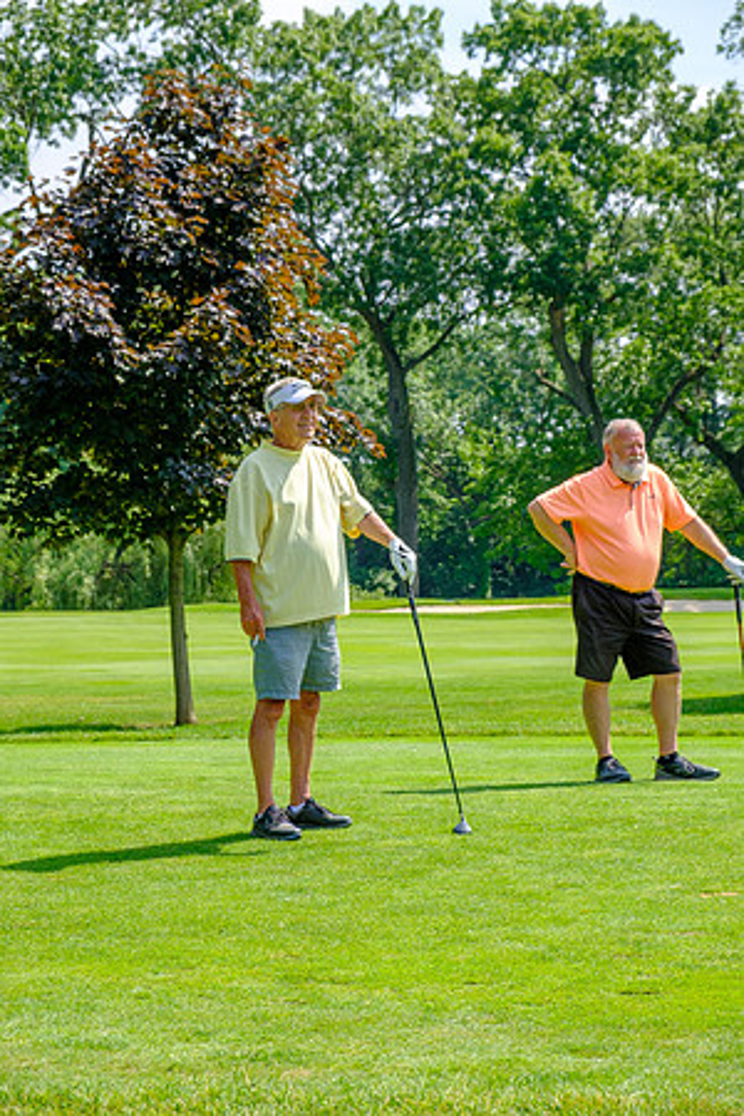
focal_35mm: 83
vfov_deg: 24.5
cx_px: 372
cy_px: 558
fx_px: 2573
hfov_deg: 16.5
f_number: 6.4
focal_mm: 55
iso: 200
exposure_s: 1/320
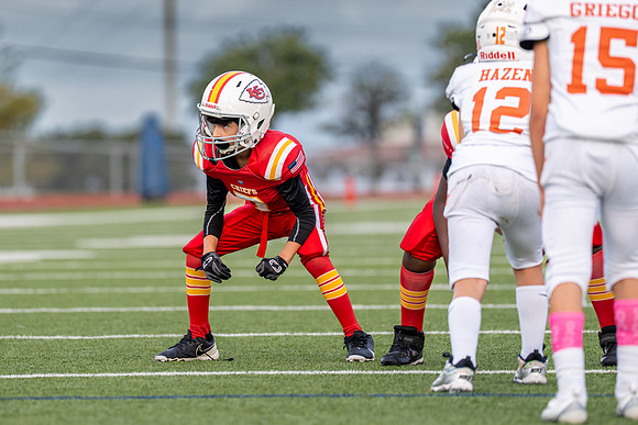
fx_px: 6228
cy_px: 193
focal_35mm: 351
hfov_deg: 5.9
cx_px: 227
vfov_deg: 3.9
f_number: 2.8
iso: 400
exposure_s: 1/2500
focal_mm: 200
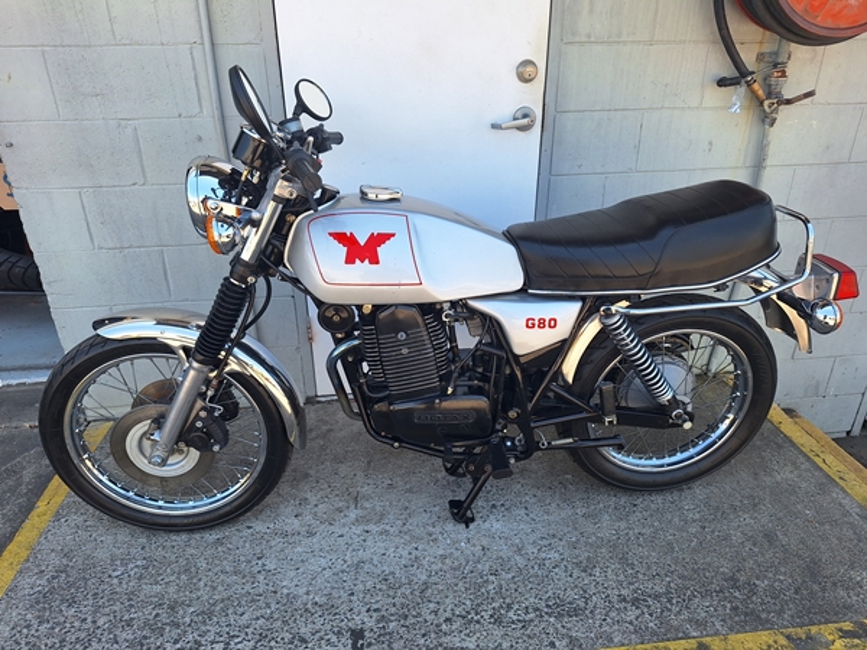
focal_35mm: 23
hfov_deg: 73.9
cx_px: 434
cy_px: 325
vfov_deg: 58.9
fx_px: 576
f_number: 1.8
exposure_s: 1/431
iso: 40
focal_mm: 5.54
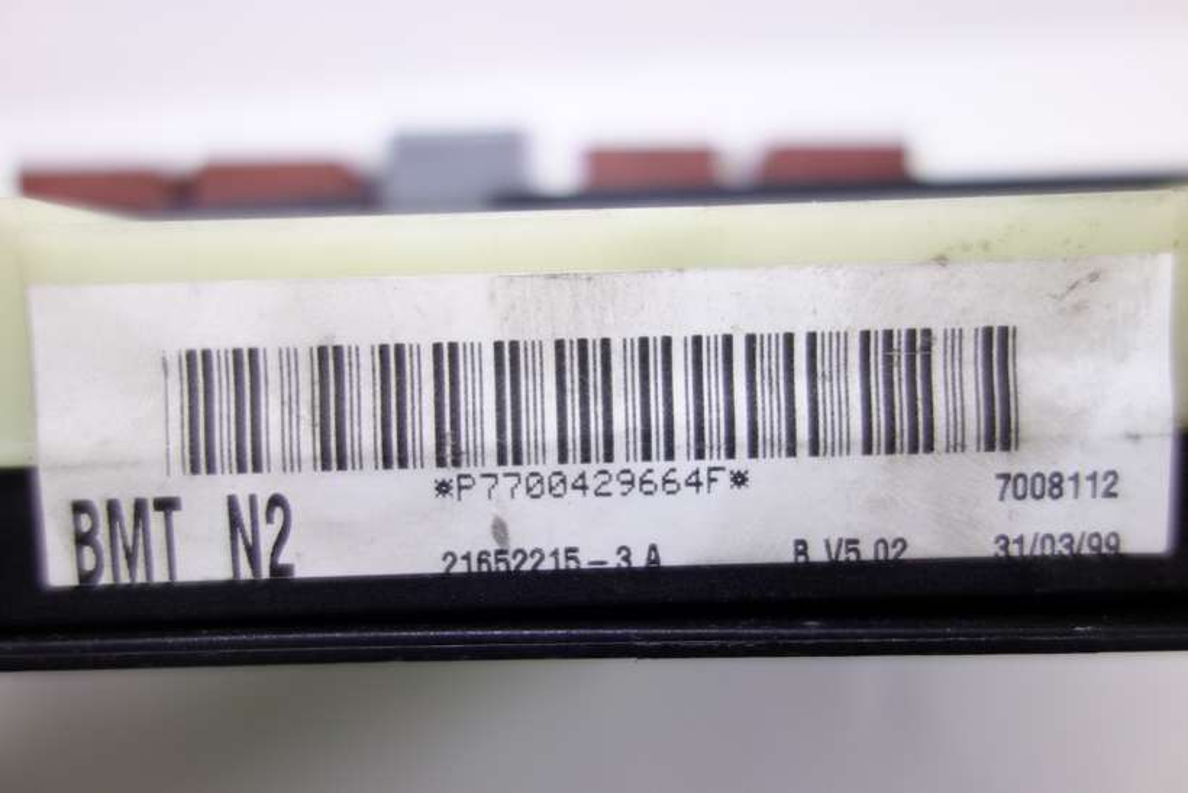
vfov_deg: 46.4
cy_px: 396
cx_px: 594
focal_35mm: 28
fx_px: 924
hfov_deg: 65.5
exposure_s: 1/100
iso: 125
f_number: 1.8
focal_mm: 10.4
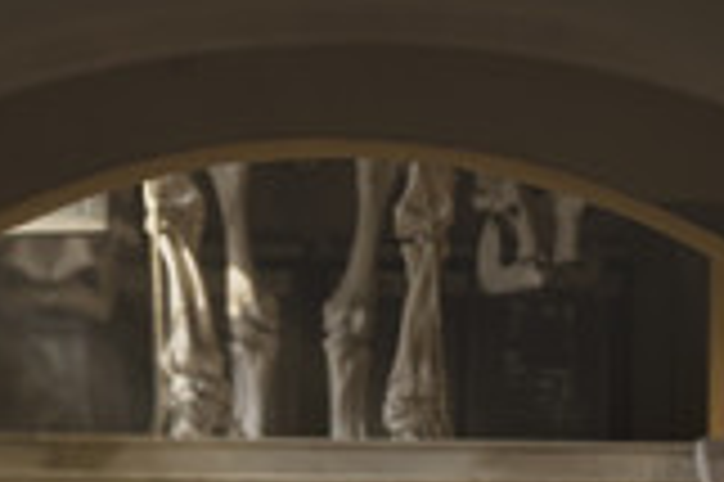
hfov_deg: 7.8
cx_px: 319
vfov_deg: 5.2
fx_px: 5304
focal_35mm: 264
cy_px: 687
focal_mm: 85
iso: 1000
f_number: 1.4
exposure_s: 1/80
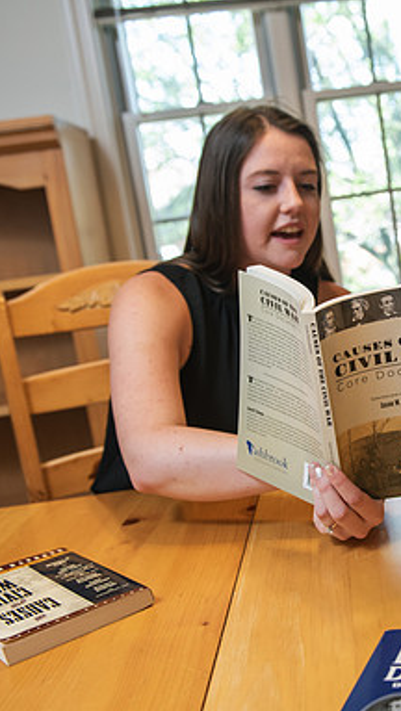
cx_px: 399
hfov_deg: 24.8
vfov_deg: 44.6
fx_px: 868
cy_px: 357
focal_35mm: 46
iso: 800
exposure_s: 1/125
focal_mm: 29
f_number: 3.5
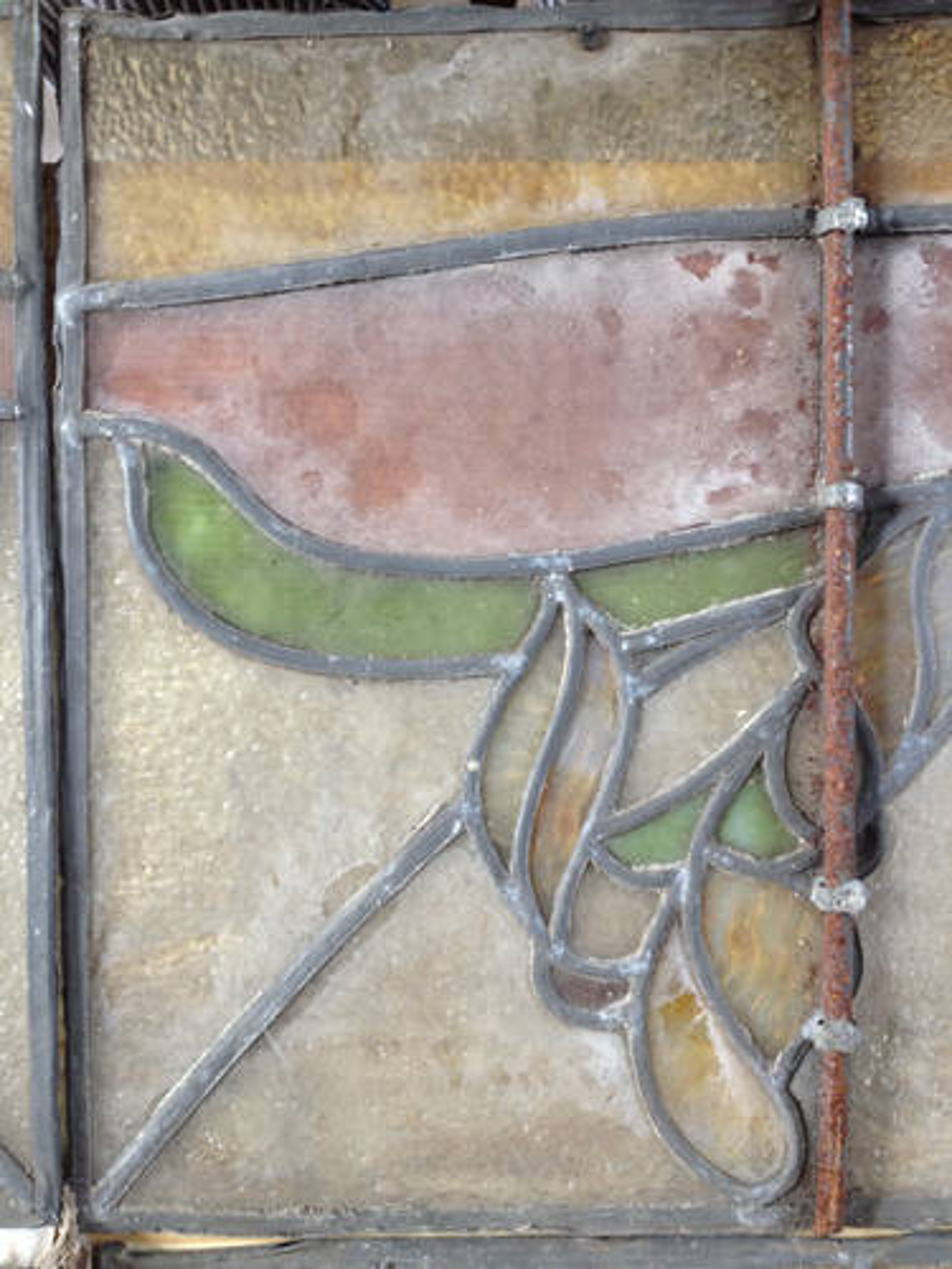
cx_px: 476
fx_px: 1283
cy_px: 634
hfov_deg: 40.7
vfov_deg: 52.6
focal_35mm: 35
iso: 100
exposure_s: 1/20
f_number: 2.4
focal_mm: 4.28
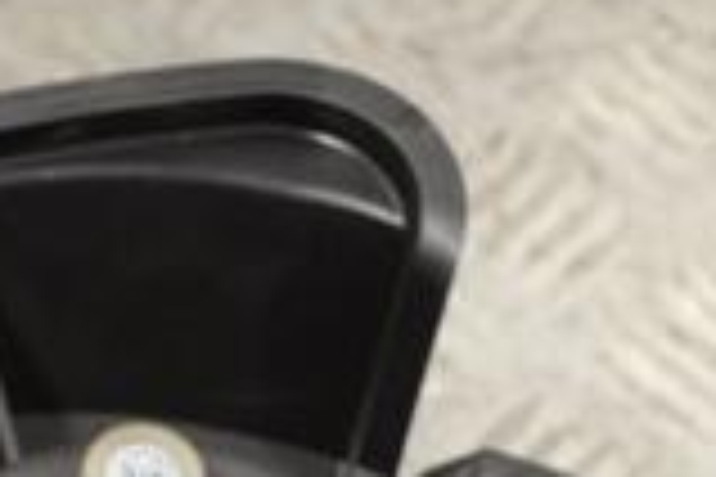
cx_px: -72
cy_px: 698
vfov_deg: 9.8
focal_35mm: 136
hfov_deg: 14.7
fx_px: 2705
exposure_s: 1/30
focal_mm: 24
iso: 125
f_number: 4
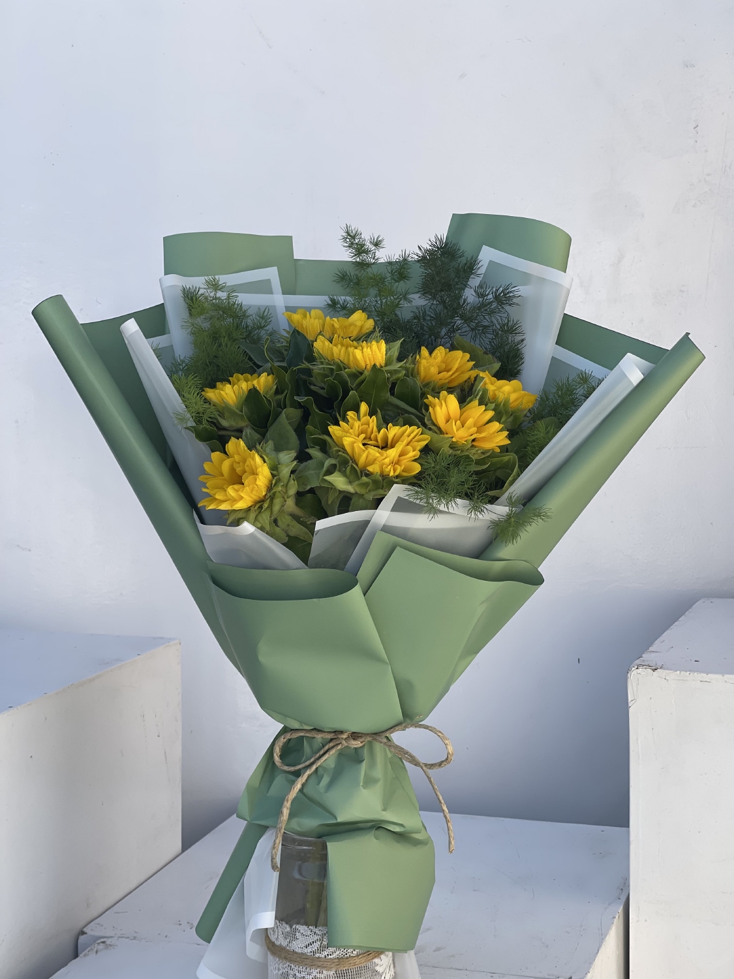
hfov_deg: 22.9
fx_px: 1809
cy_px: 490
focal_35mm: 64
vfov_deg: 30.3
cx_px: 367
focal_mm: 7.5
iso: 20
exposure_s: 1/637
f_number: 2.2
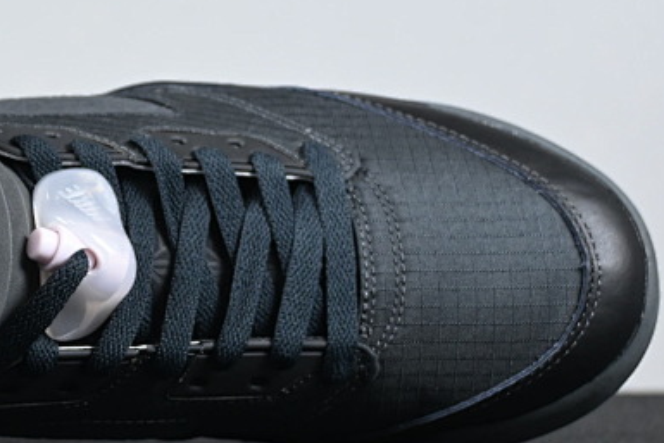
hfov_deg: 18.5
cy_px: 158
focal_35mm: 109
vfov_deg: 12.6
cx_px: 121
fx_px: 2012
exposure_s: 1/125
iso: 800
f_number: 5.3
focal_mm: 35
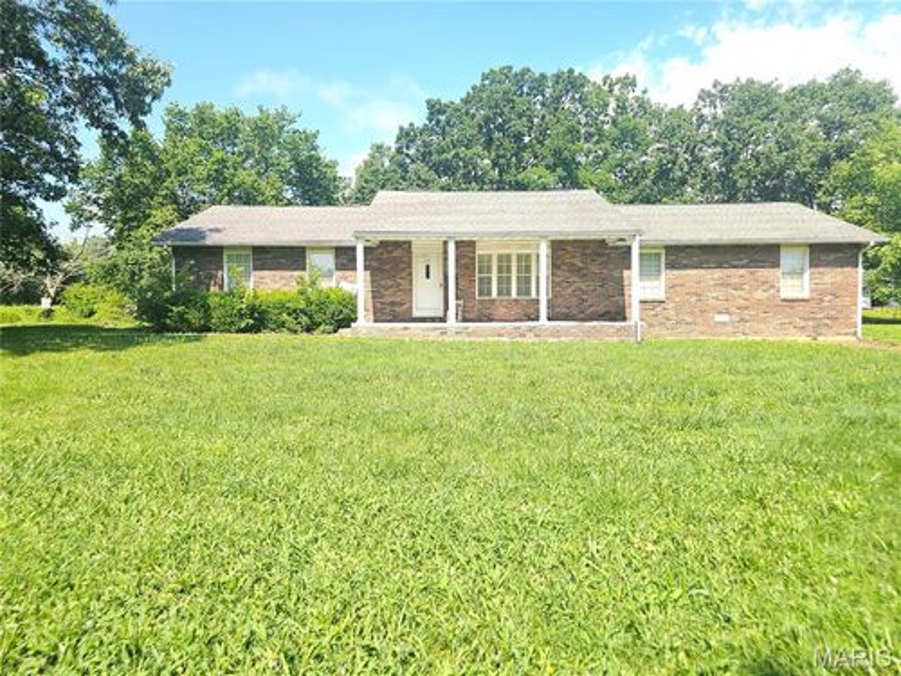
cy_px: 338
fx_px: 599
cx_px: 450
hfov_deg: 73.9
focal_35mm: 23
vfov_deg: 58.9
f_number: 1.7
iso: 12
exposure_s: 1/180
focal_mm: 6.3
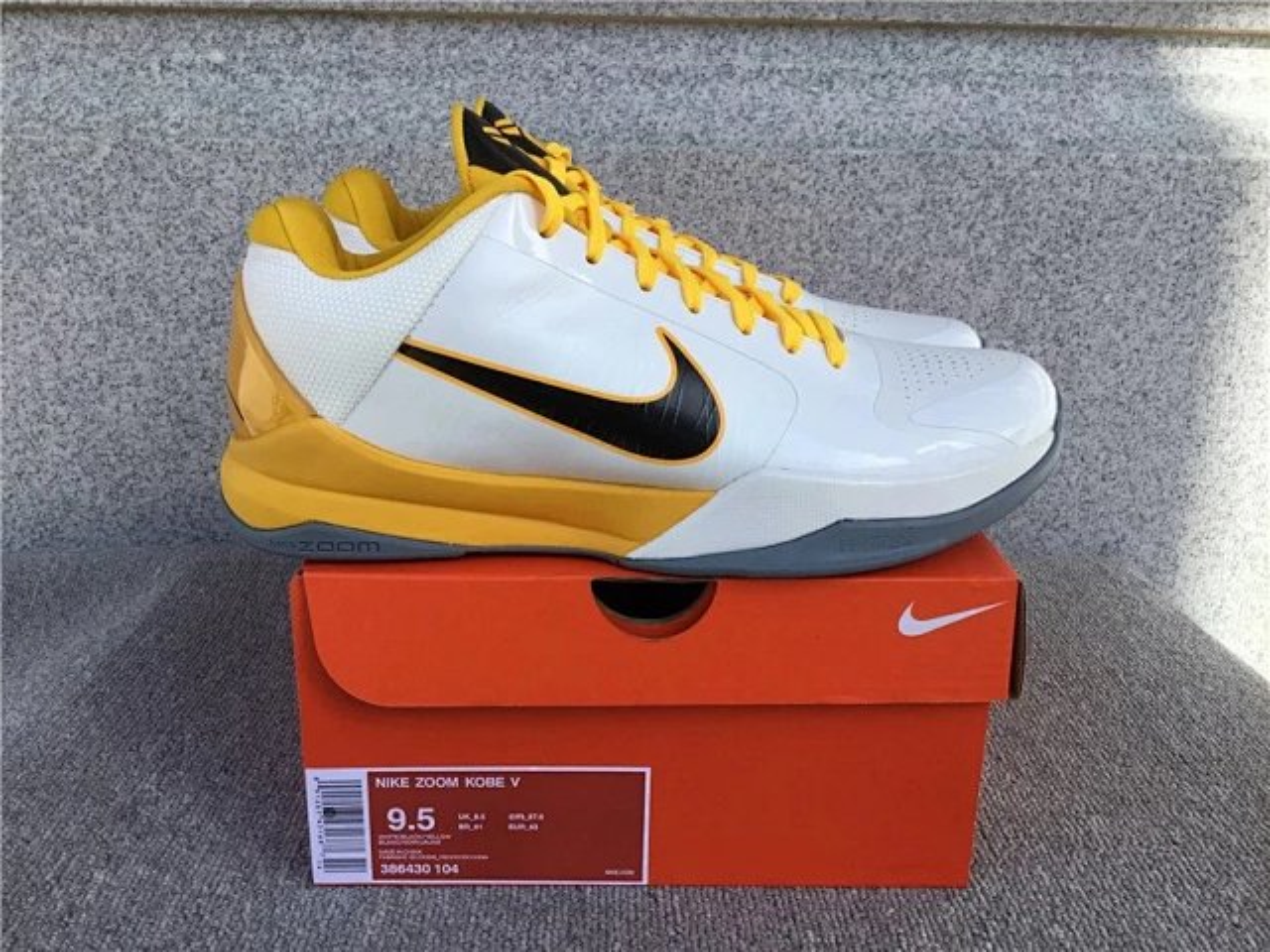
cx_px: 635
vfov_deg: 45.4
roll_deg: -0.7
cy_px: 476
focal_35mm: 31
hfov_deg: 58.4
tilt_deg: -17.7
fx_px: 1137
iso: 25
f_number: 2.4
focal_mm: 3.3
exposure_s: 1/684
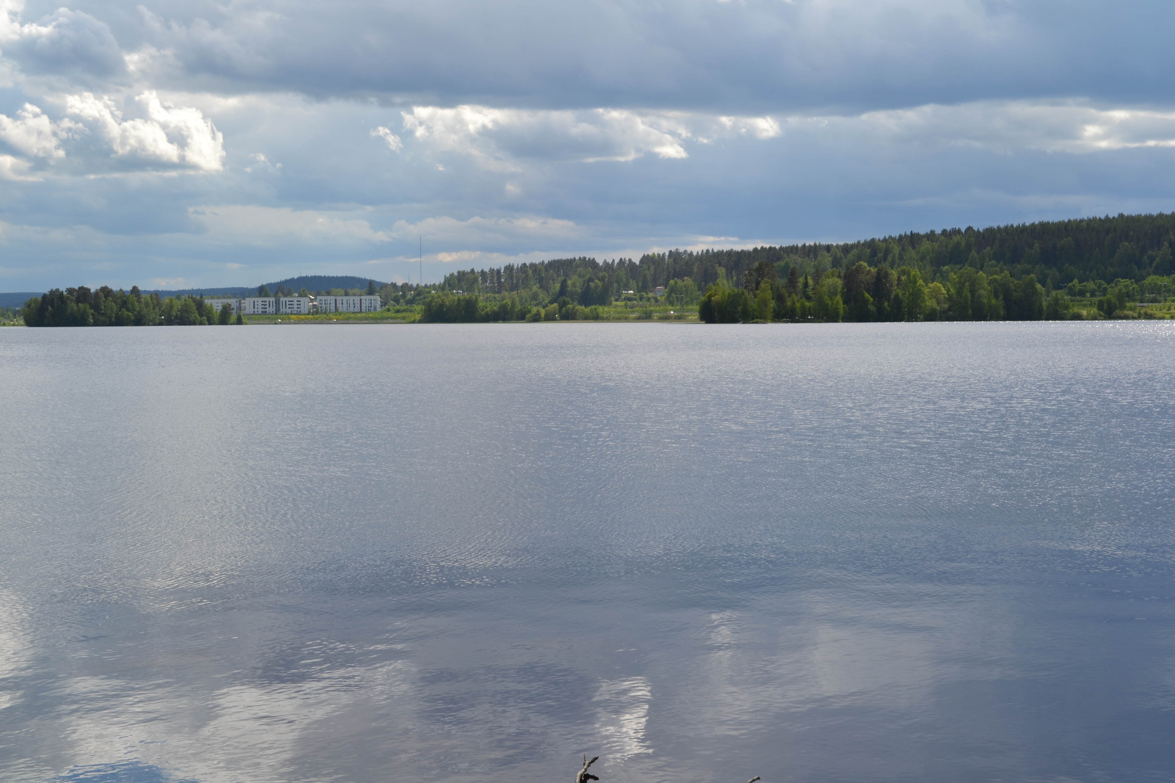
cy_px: 392
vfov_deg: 23.8
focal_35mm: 57
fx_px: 1860
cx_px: 588
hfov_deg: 35.1
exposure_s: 1/320
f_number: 9
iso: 100
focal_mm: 38
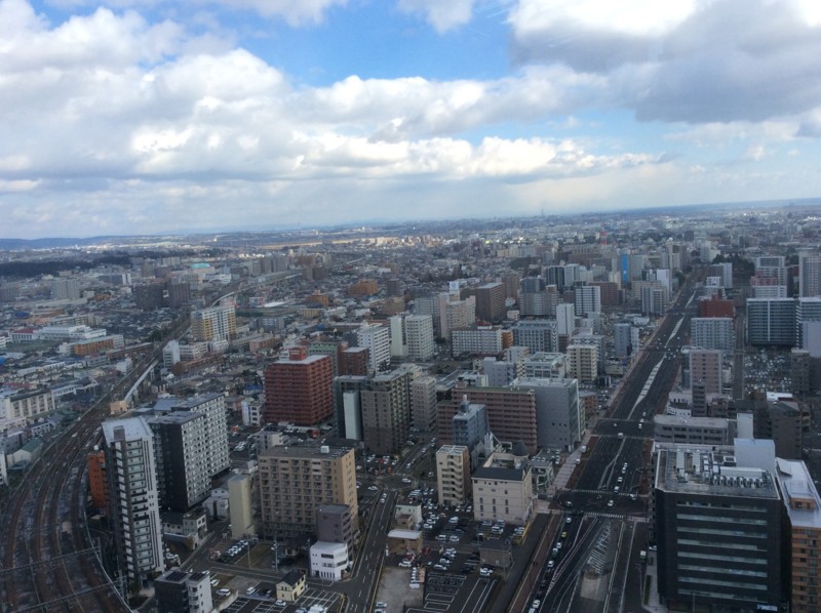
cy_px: 306
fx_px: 758
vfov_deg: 44.1
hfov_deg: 56.9
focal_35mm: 32
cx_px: 410
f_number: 2.4
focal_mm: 3.3
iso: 32
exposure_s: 1/293
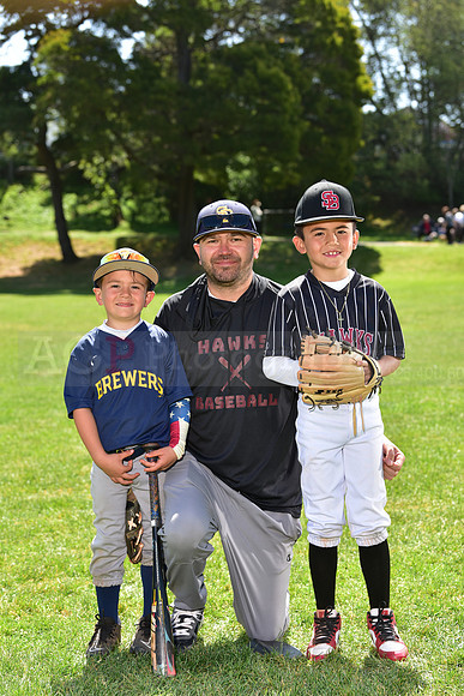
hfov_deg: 18.2
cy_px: 348
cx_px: 232
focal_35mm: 75
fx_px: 1449
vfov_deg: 27.0
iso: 100
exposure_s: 1/250
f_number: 5
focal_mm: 75
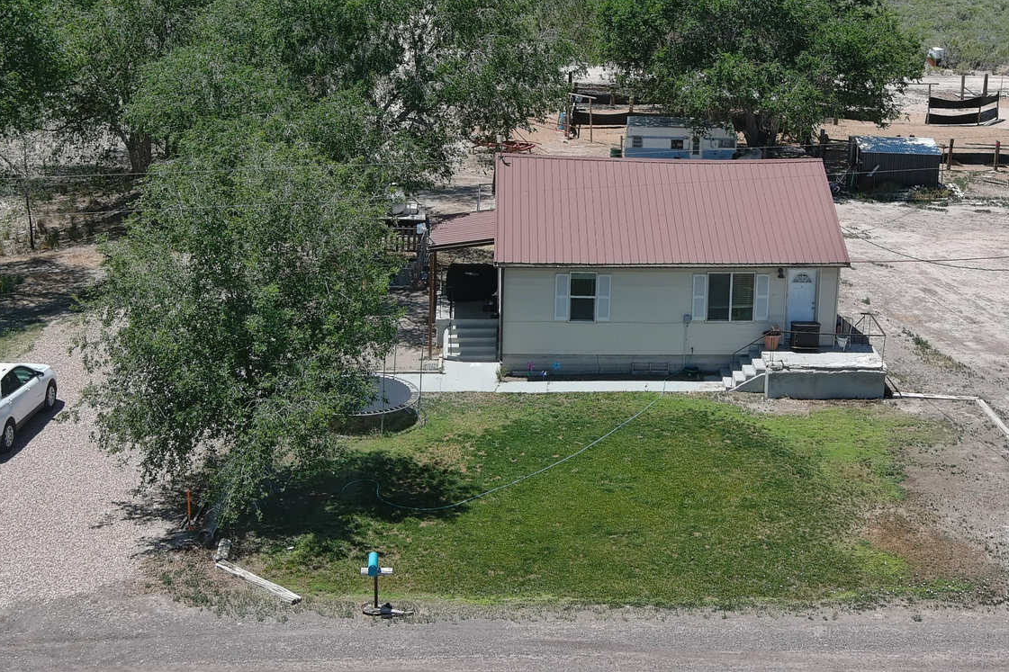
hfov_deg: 37.2
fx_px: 1485
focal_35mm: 53
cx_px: 650
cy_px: 121
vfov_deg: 25.0
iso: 100
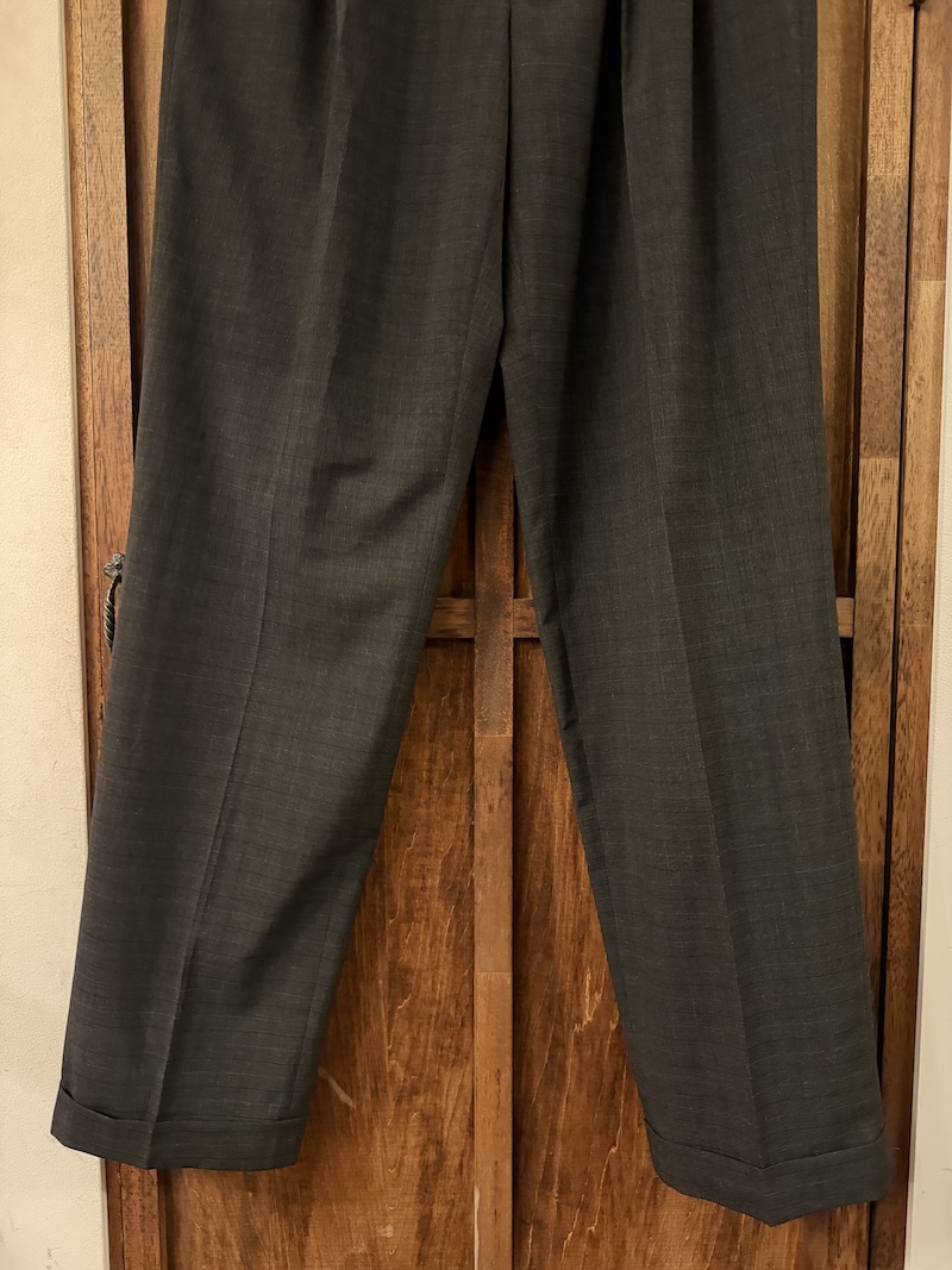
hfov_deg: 56.8
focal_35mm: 24
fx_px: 880
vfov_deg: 71.6
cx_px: 476
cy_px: 635
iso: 1600
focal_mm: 6.76
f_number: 1.78
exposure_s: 1/30
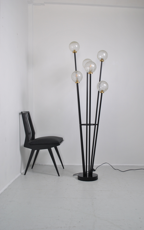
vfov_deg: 49.3
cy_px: 115
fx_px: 251
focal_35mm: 40
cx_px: 72
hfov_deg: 32.0
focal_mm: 26
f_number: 5.6
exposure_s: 1/30
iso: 320
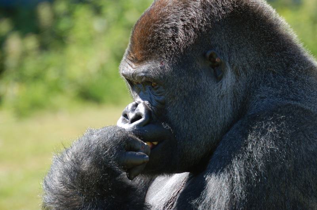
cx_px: 158
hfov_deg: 5.1
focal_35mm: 405
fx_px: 3561
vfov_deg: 3.4
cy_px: 105
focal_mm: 270
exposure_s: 1/400
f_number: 5.6
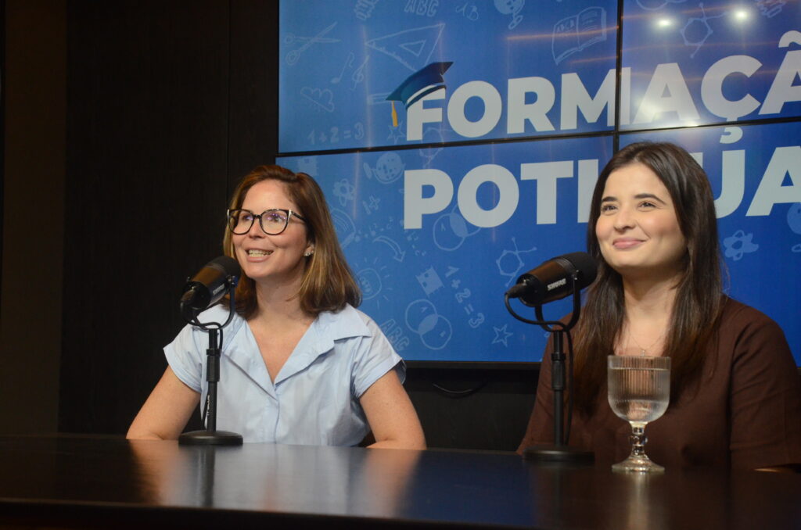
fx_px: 1499
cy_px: 265
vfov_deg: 20.1
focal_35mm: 68
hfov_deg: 29.9
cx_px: 400
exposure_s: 1/200
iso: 2500
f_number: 6.3
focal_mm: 45
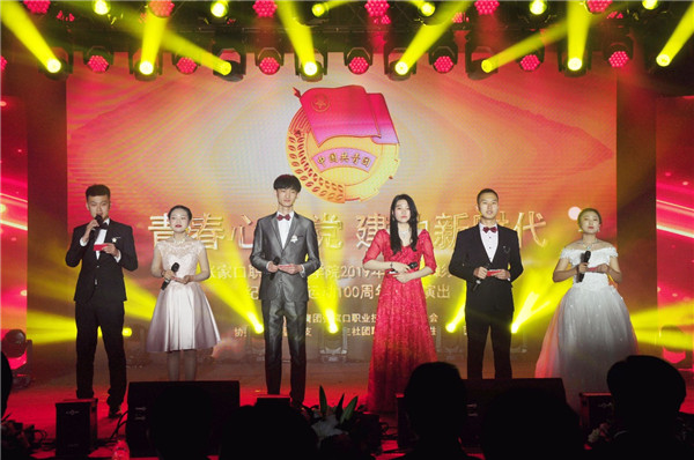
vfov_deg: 18.9
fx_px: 1386
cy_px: 230
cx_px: 347
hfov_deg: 28.1
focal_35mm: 72
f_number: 9
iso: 160
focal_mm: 48
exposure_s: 1/160
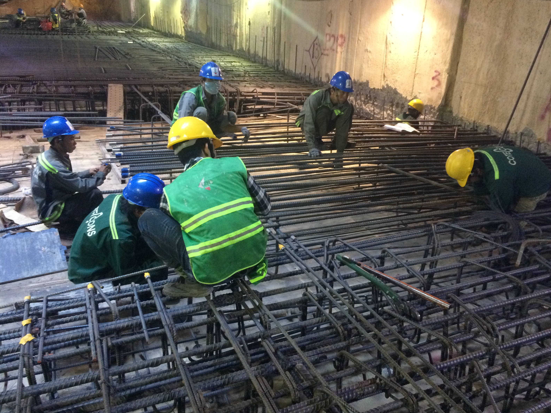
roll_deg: -5.1
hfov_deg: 60.0
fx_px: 478
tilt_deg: -25.2
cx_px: 284
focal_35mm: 30
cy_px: 201
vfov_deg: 46.8
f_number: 2.2
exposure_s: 1/33
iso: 320
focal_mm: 4.15
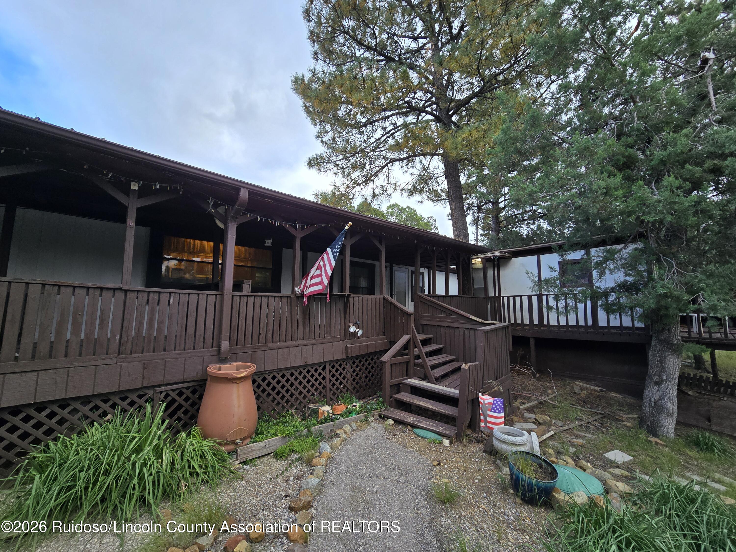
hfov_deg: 106.2
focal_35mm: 13
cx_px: 368
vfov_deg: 89.9
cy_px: 276
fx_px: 276
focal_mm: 2.2
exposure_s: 1/194
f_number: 2.2
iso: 50
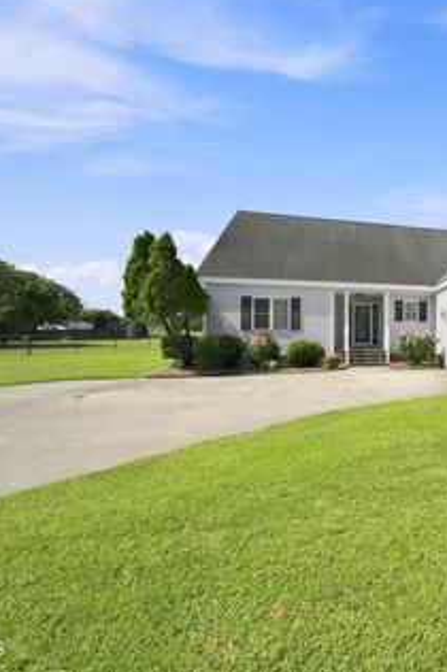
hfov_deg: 48.3
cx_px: 479
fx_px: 355
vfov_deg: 86.9
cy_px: 326
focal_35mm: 19
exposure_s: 1/2000
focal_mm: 12
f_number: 2.8
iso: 500
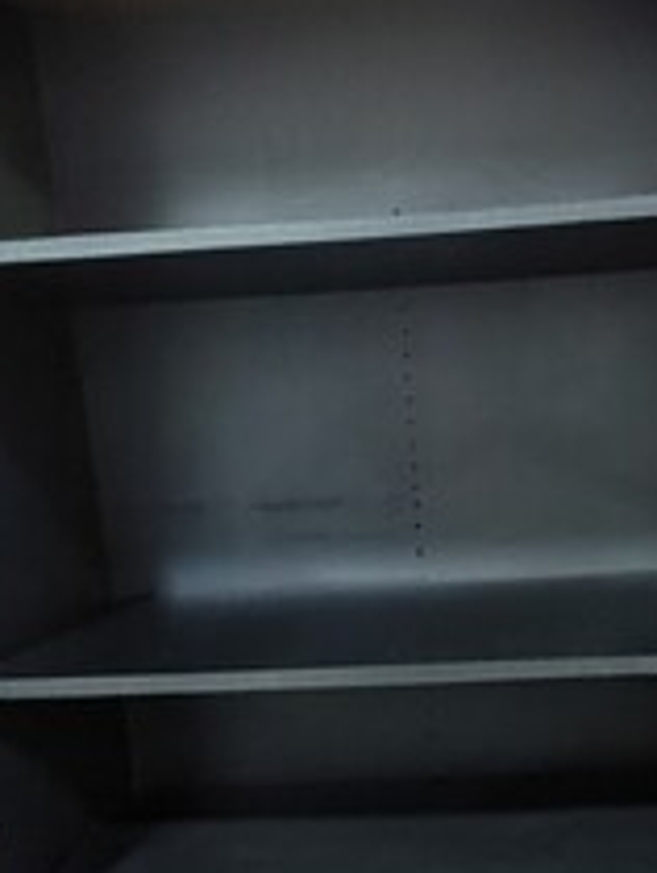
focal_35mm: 37
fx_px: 934
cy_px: 576
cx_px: 464
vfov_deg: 49.3
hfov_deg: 38.1
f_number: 2.2
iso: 638
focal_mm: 1.42
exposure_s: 1/25
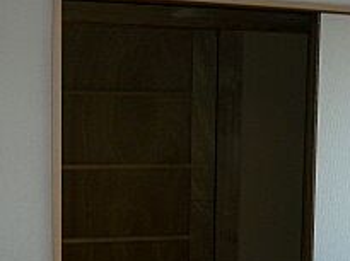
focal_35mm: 97
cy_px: 229
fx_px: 979
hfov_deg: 19.6
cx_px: 355
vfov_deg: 15.1
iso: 80
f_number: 2.9
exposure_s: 1/73.1
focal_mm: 5.7
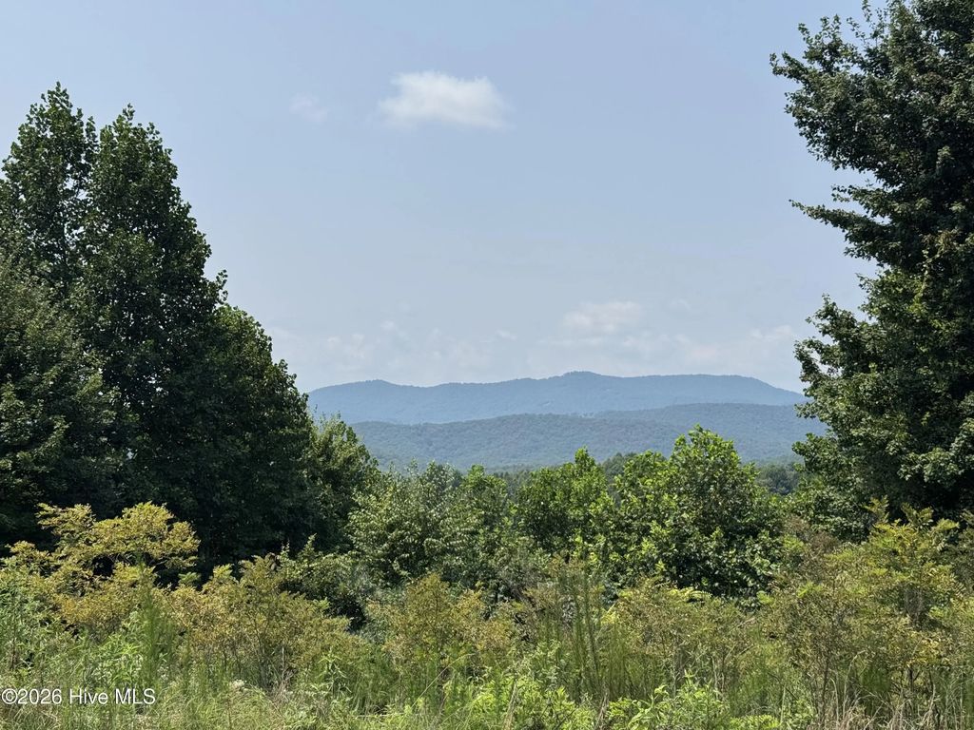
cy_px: 365
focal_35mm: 48
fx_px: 1351
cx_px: 487
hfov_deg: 39.7
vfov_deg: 30.3
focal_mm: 6.76
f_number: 1.78
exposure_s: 1/7937
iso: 80
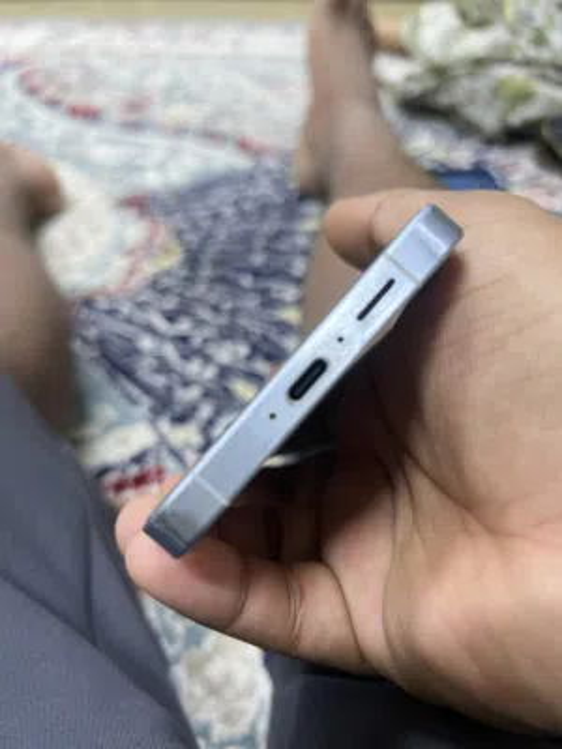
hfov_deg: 53.1
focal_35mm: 26
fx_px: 563
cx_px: 281
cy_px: 374
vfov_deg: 67.3
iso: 125
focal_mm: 5.7
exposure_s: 1/50
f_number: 1.5
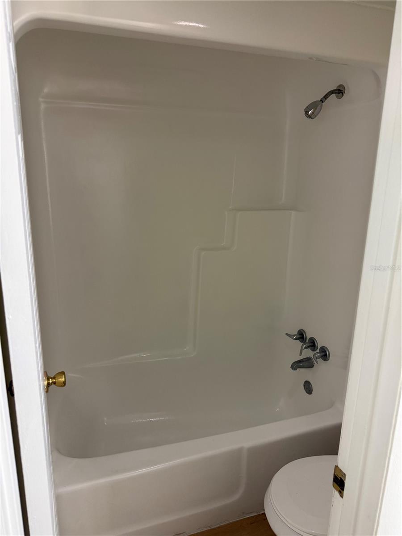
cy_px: 268
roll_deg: -1.0
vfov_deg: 71.6
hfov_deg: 56.8
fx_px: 372
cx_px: 201
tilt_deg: -15.3
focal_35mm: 24
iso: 160
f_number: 1.78
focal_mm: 6.76
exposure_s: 1/120
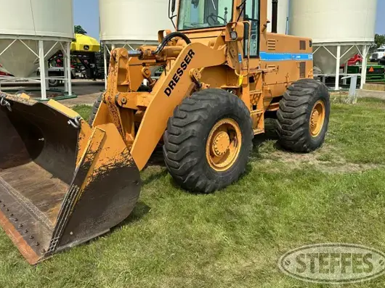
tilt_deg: -11.2
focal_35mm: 29
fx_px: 322
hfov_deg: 61.6
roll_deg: -0.9
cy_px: 118
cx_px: 174
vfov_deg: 48.0
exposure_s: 1/5263
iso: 80
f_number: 1.78
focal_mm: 6.86
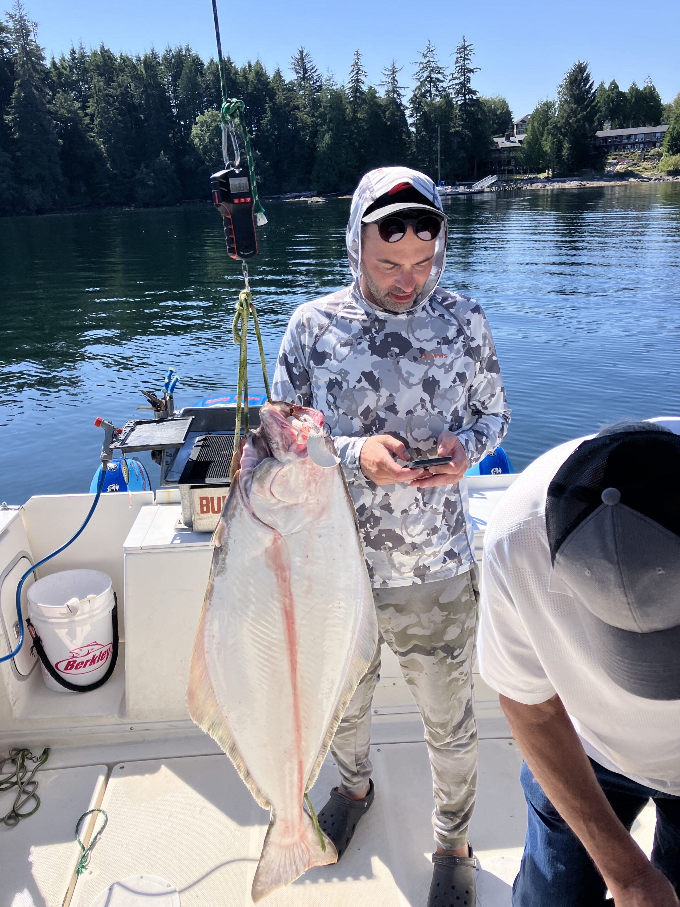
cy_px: 454
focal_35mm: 28
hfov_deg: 49.7
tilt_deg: -16.9
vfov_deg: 63.4
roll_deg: +3.3
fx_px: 733
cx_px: 340
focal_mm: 3.99
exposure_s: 1/1350
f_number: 1.8
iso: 32
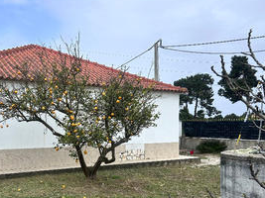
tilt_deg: -0.9
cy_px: 134
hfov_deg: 47.2
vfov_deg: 36.4
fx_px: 298
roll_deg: +0.2
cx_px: 91
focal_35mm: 39
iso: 50
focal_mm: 5.7
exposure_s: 1/3968
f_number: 1.5
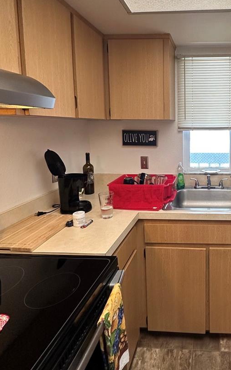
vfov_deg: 78.7
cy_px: 147
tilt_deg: -6.3
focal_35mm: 22
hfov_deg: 50.3
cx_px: 198
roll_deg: -0.2
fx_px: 221
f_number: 2.2
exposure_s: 1/120
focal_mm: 2.22
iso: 200
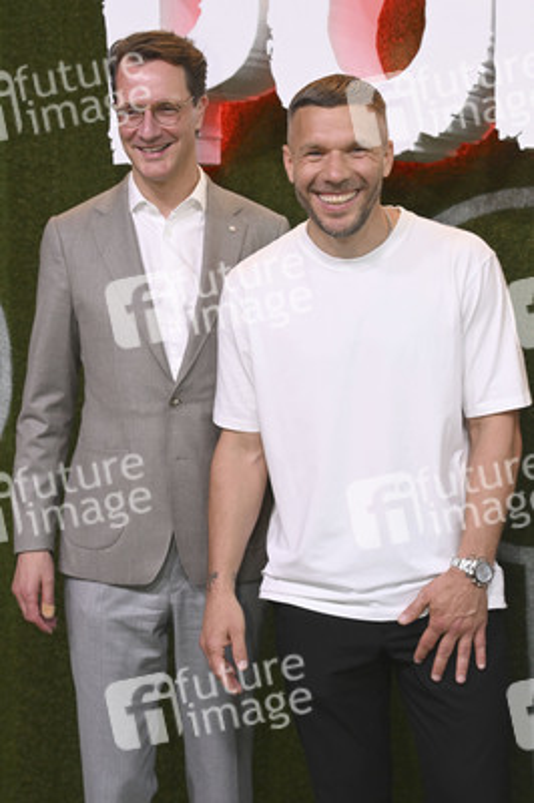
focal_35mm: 55
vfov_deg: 36.3
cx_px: 267
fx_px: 1226
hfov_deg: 24.6
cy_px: 402
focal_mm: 55
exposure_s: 1/250
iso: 1600
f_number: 5
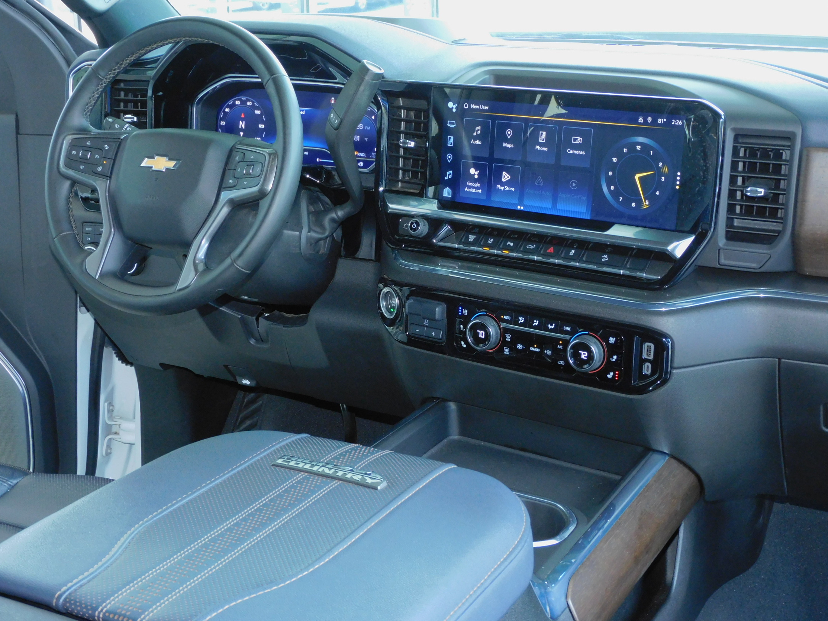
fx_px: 1220
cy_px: 310
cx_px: 407
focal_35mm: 51
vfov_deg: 28.6
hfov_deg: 37.5
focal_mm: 9
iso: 320
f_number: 4
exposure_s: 1/30
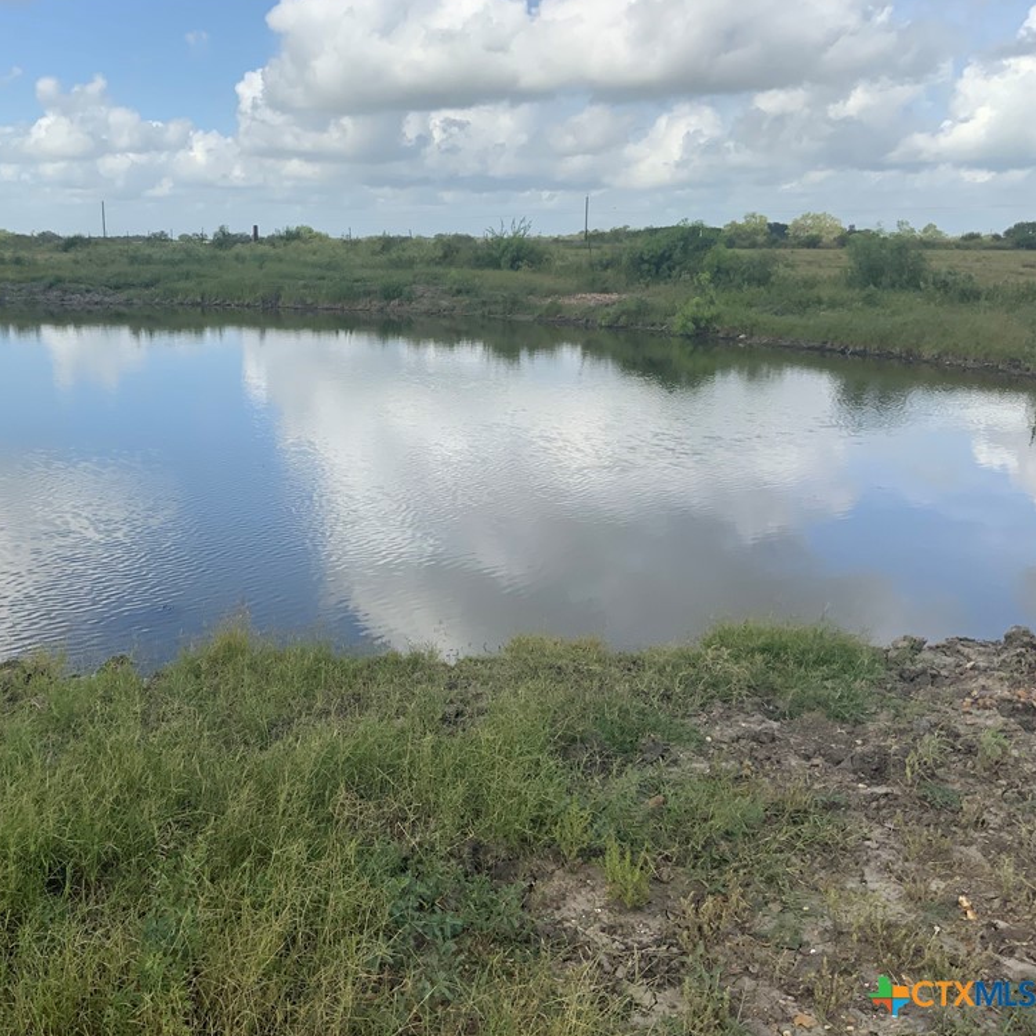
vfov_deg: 47.2
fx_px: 1185
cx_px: 362
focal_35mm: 35
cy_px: 514
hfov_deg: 46.6
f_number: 1.8
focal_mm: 3
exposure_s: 1/1786
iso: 16
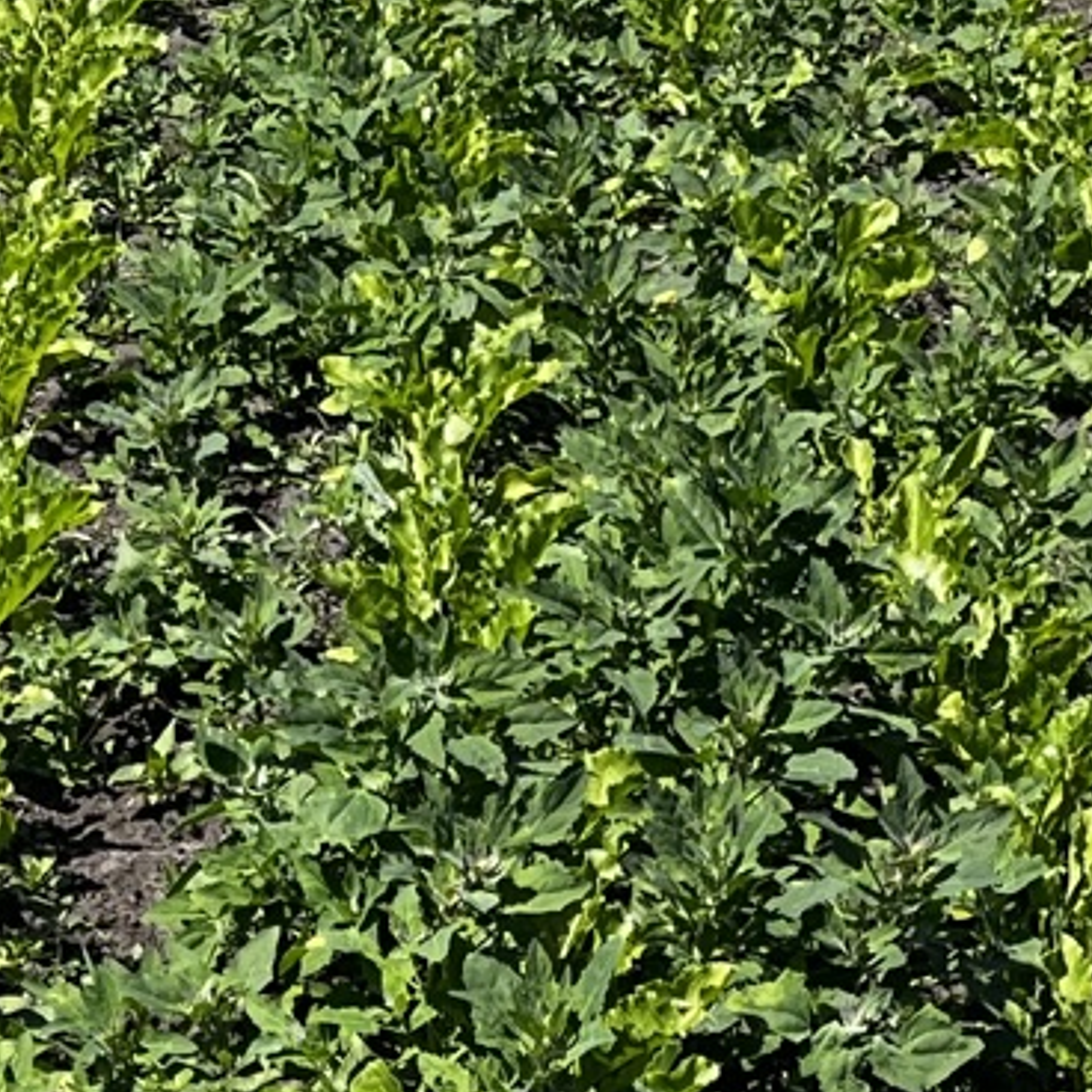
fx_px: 4568
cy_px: 1504
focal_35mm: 128
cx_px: 629
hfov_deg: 13.6
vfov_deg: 13.1
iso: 50
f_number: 1.6
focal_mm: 5.1
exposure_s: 1/2137
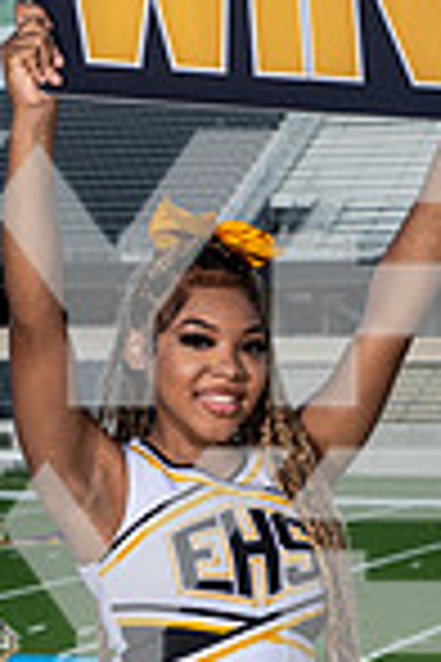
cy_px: 590
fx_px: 2701
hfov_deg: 9.3
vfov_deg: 13.8
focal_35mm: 147
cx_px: 230
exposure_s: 1/320
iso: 100
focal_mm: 48
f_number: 7.1
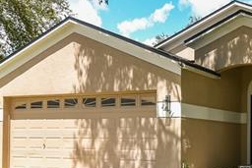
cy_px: 124
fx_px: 420
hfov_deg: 32.4
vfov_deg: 22.5
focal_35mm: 60
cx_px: 205
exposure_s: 1/80
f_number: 7.1
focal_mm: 10
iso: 100
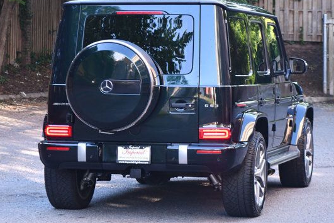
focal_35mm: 141
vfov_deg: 9.7
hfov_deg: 14.6
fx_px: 1308
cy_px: 95
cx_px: 167
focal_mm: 78
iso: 800
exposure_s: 1/160
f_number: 4.8
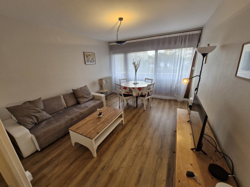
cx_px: 125
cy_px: 94
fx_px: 94
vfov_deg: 89.9
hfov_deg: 106.2
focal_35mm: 13
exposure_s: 1/50
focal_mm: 1.74
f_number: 2.2
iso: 50
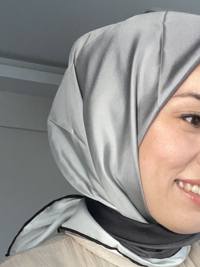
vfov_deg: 27.3
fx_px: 532
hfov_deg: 21.0
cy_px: 236
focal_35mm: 69
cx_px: 171
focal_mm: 2.71
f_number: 2.2
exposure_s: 1/60
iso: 125
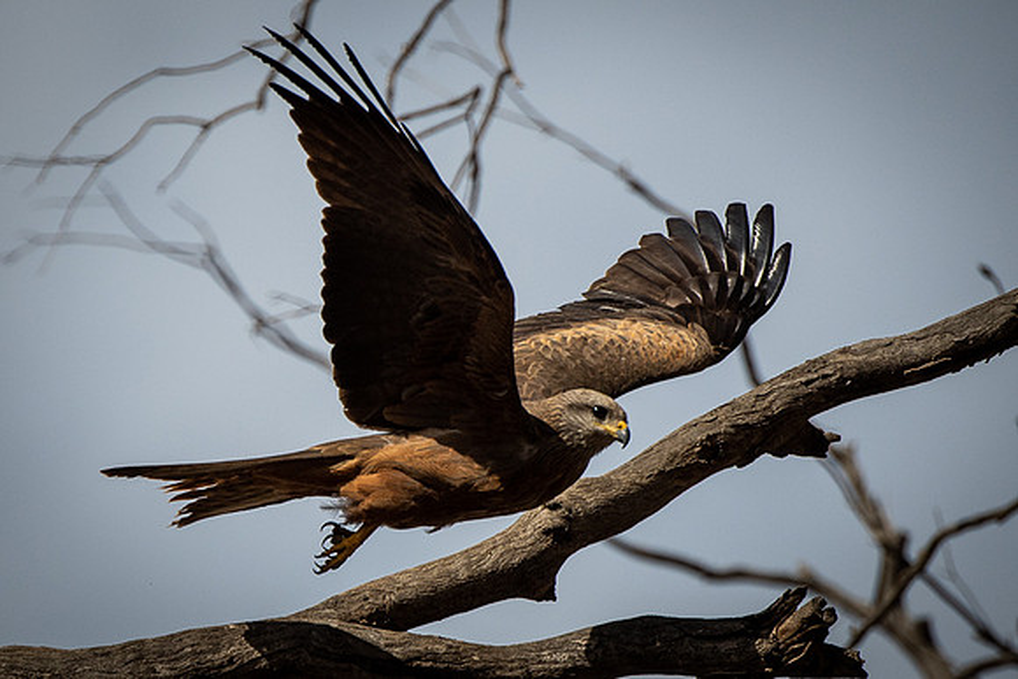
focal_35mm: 826
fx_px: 23364
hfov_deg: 2.5
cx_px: 350
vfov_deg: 1.7
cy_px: 398
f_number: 5.6
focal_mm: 400
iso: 640
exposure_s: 1/8000
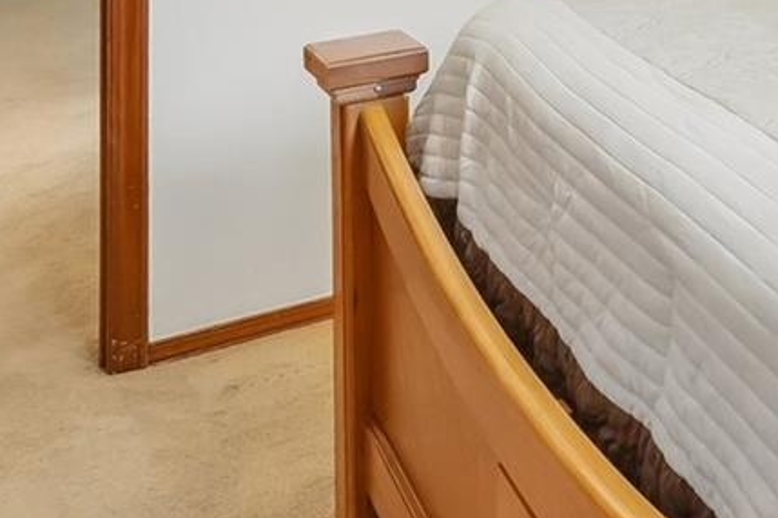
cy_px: -297
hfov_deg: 25.0
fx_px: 1210
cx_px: 1230
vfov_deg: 20.2
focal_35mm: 56
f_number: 8
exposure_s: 1/2.5
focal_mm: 10
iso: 800
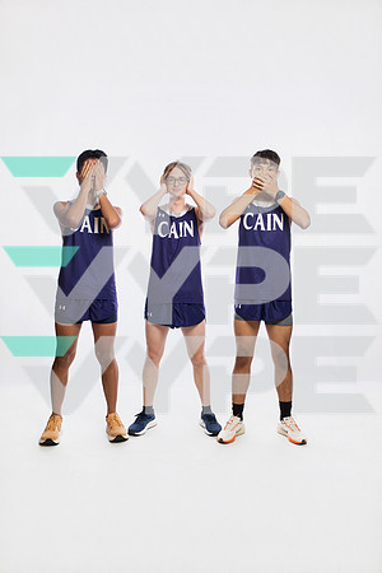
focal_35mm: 34
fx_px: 541
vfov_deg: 55.8
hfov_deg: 38.9
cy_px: 286
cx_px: 191
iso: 640
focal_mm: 34
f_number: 5.6
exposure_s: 1/250
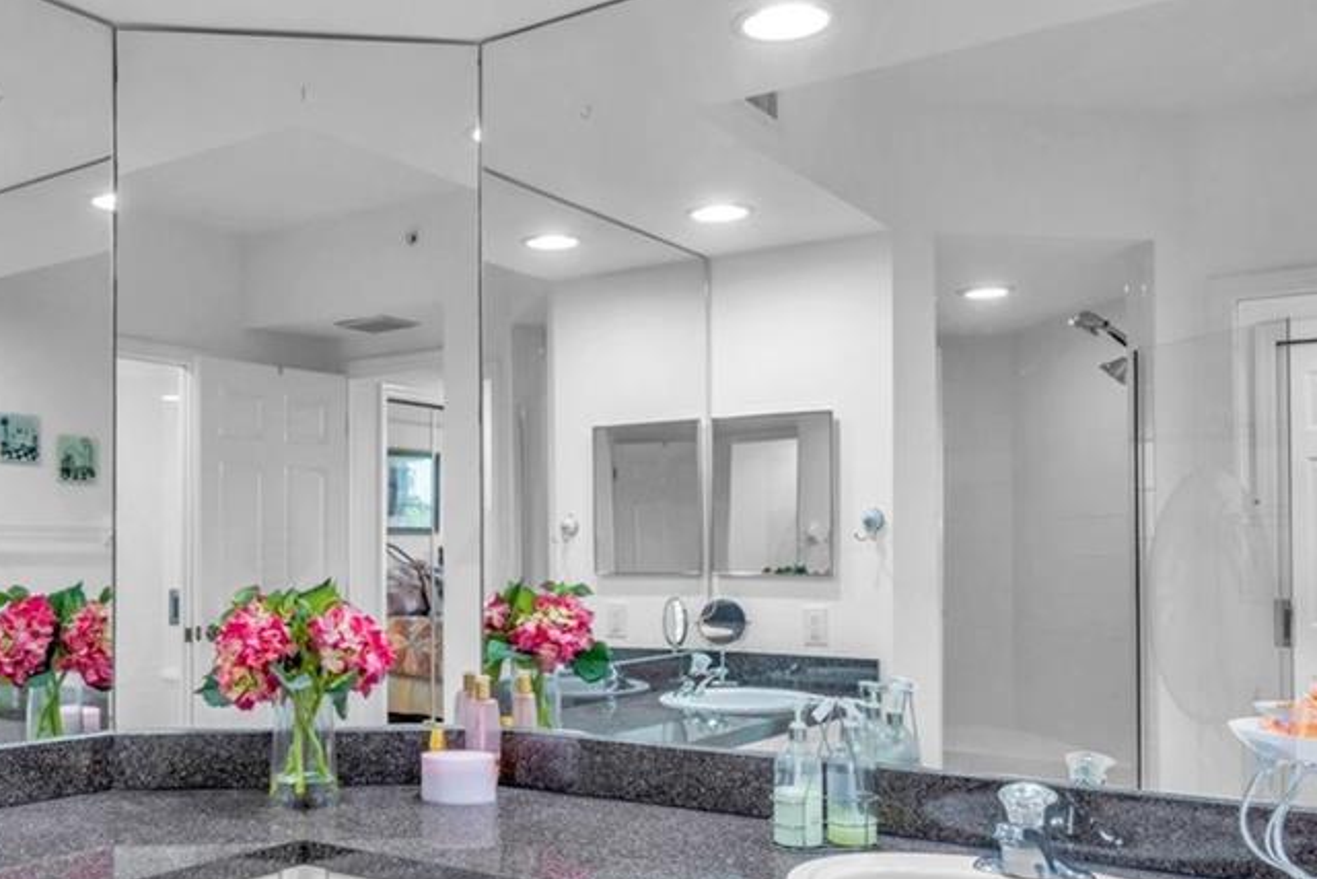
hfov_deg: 53.3
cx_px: 432
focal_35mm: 35
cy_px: 521
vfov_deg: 37.7
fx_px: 1281
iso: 80
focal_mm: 14
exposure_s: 1/1.67
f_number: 9
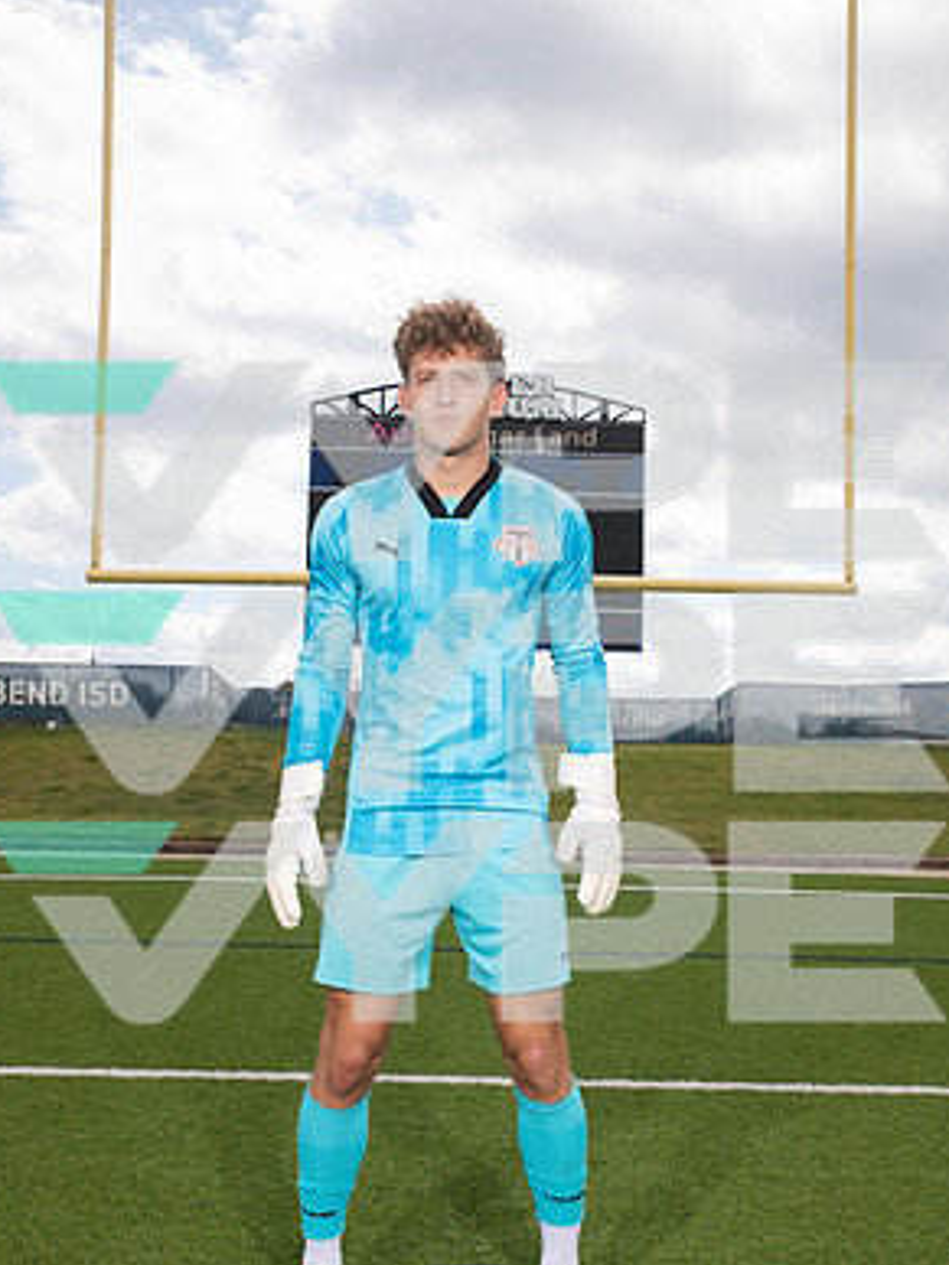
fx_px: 1426
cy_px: 694
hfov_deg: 36.8
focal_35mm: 39
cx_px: 470
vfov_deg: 47.8
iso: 125
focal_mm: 35
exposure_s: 1/400
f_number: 7.1
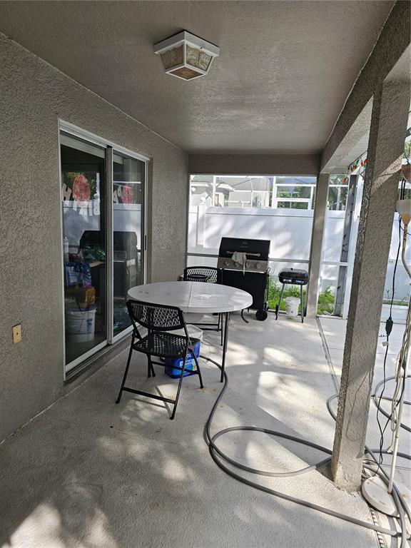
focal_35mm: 23
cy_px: 274
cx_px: 206
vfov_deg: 73.9
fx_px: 364
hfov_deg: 58.9
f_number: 1.7
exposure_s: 1/180
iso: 32
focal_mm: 6.3
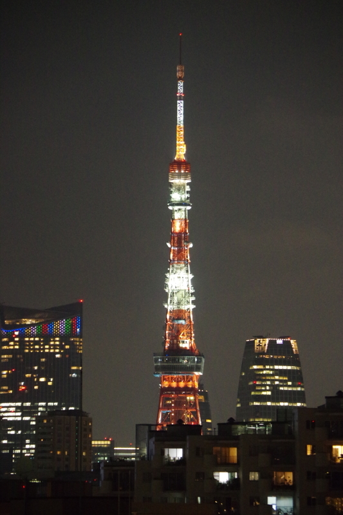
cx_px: 172
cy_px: 258
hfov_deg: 6.8
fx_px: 2888
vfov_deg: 10.2
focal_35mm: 202
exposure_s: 1/13
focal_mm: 135
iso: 6400
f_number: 5.6
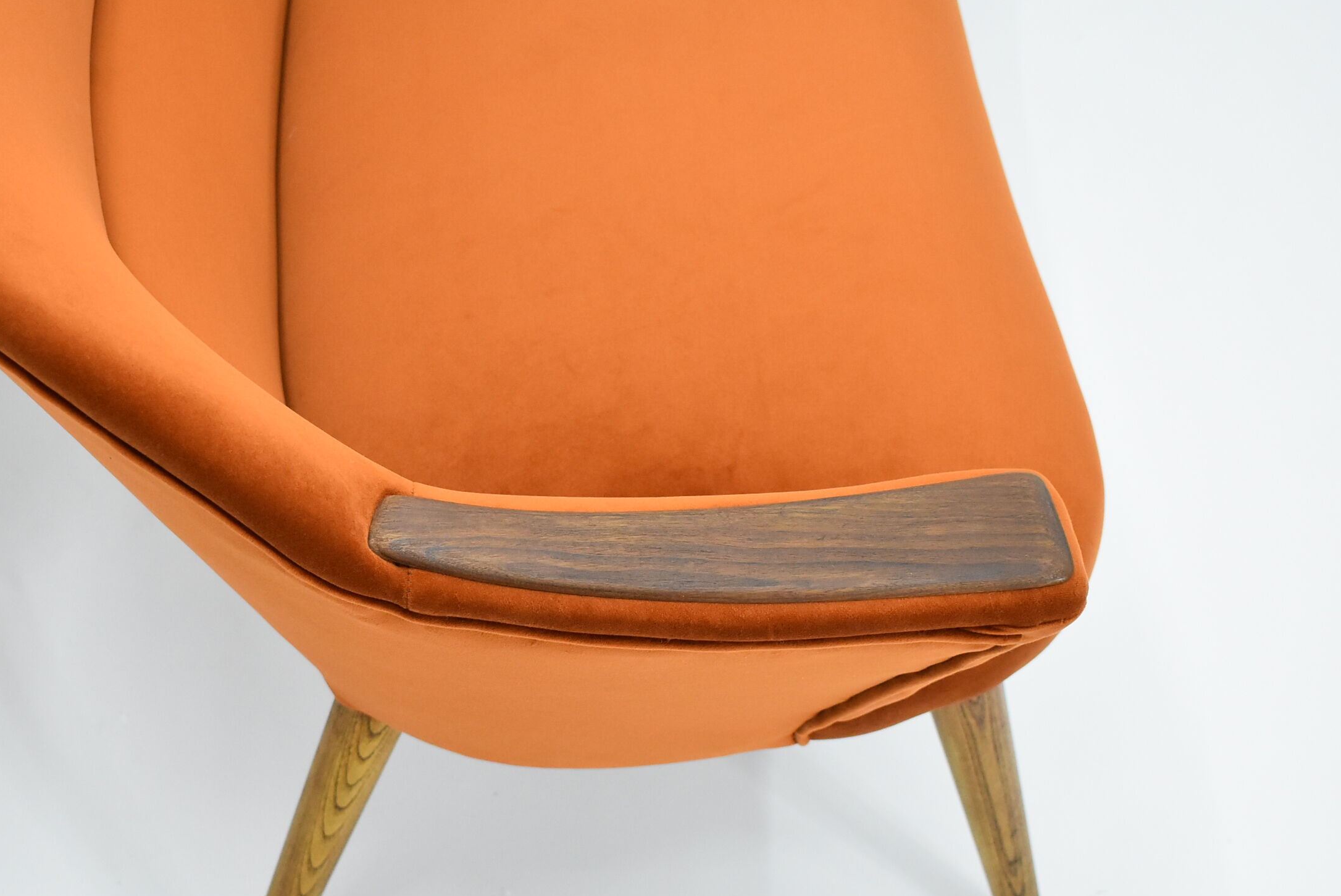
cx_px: 437
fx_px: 2311
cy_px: 533
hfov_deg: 32.1
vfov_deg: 21.9
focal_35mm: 62
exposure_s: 1/125
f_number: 4.2
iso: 2200
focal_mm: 30
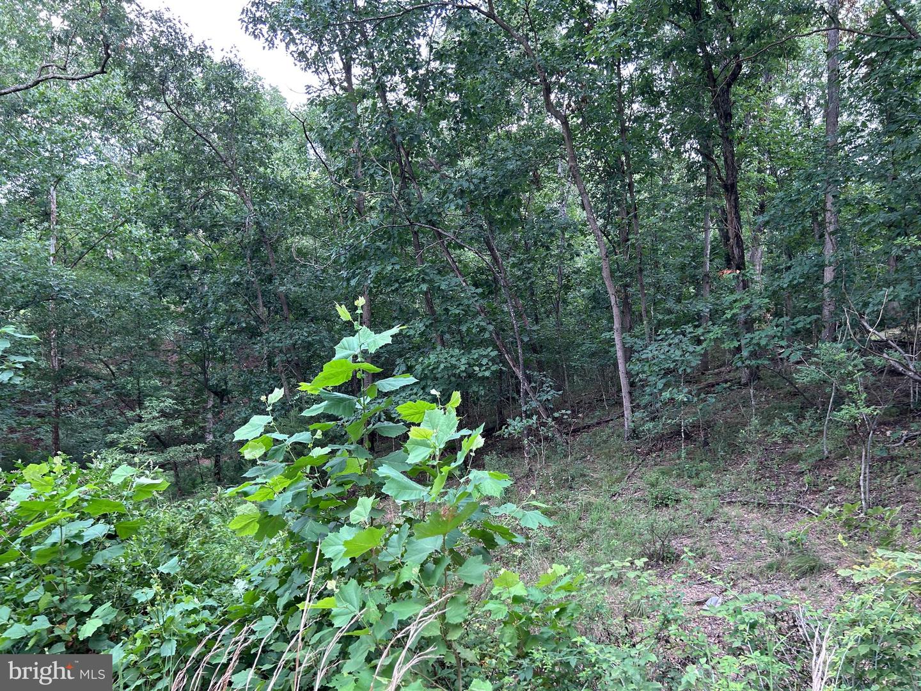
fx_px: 692
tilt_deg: -1.6
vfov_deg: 53.1
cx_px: 460
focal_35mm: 26
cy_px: 346
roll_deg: -0.4
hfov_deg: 67.3
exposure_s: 1/121
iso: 64
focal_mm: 5.7
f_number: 1.5
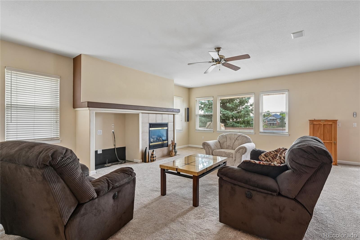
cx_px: 180
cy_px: 120
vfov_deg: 70.4
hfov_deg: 93.3
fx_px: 170
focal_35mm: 17
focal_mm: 17
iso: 400
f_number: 10
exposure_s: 1/10
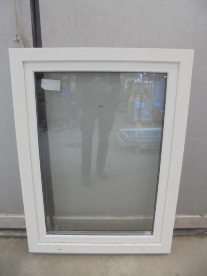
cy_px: 138
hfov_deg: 53.1
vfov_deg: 67.3
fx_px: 207
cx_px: 104
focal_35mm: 26
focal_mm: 4.6
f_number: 3.5
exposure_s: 1/30
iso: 400
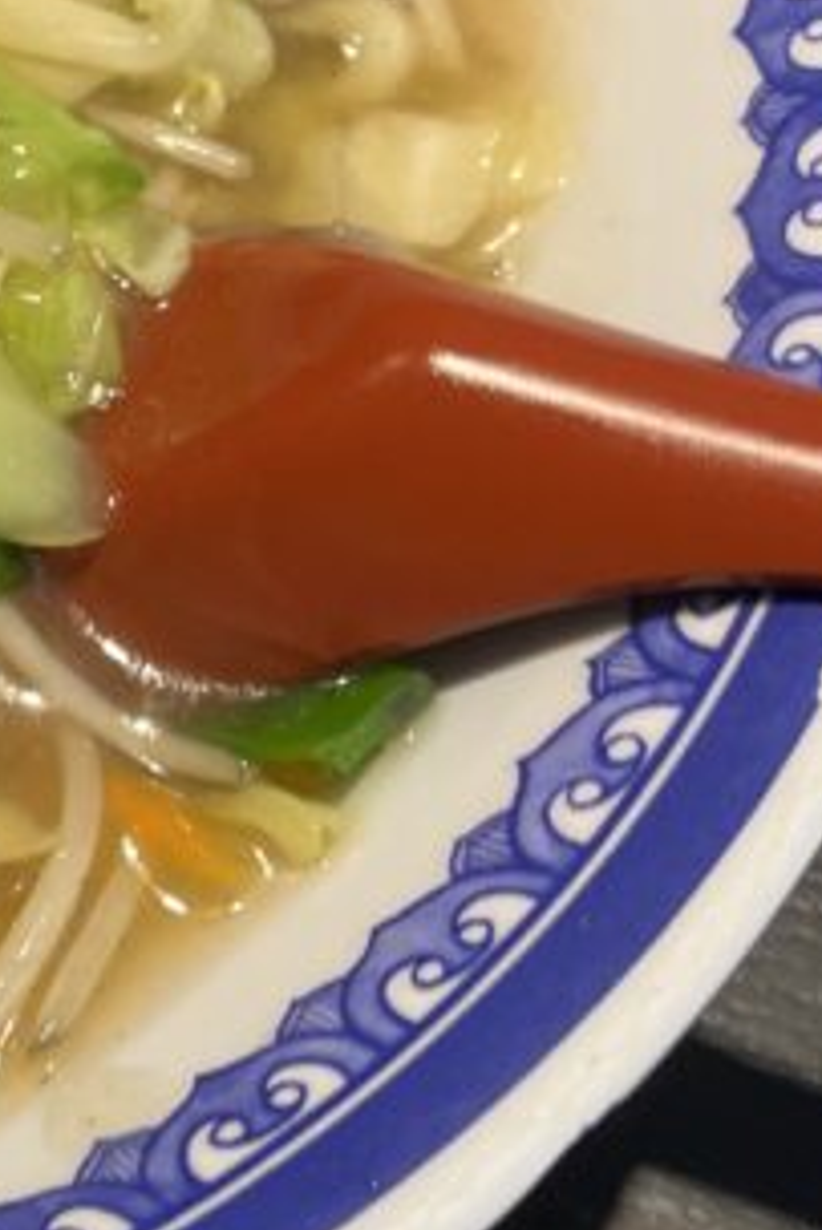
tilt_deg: -54.9
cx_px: -607
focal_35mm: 91
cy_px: 275
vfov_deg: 22.1
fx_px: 3113
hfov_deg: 13.6
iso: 80
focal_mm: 5.1
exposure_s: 1/60
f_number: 1.6
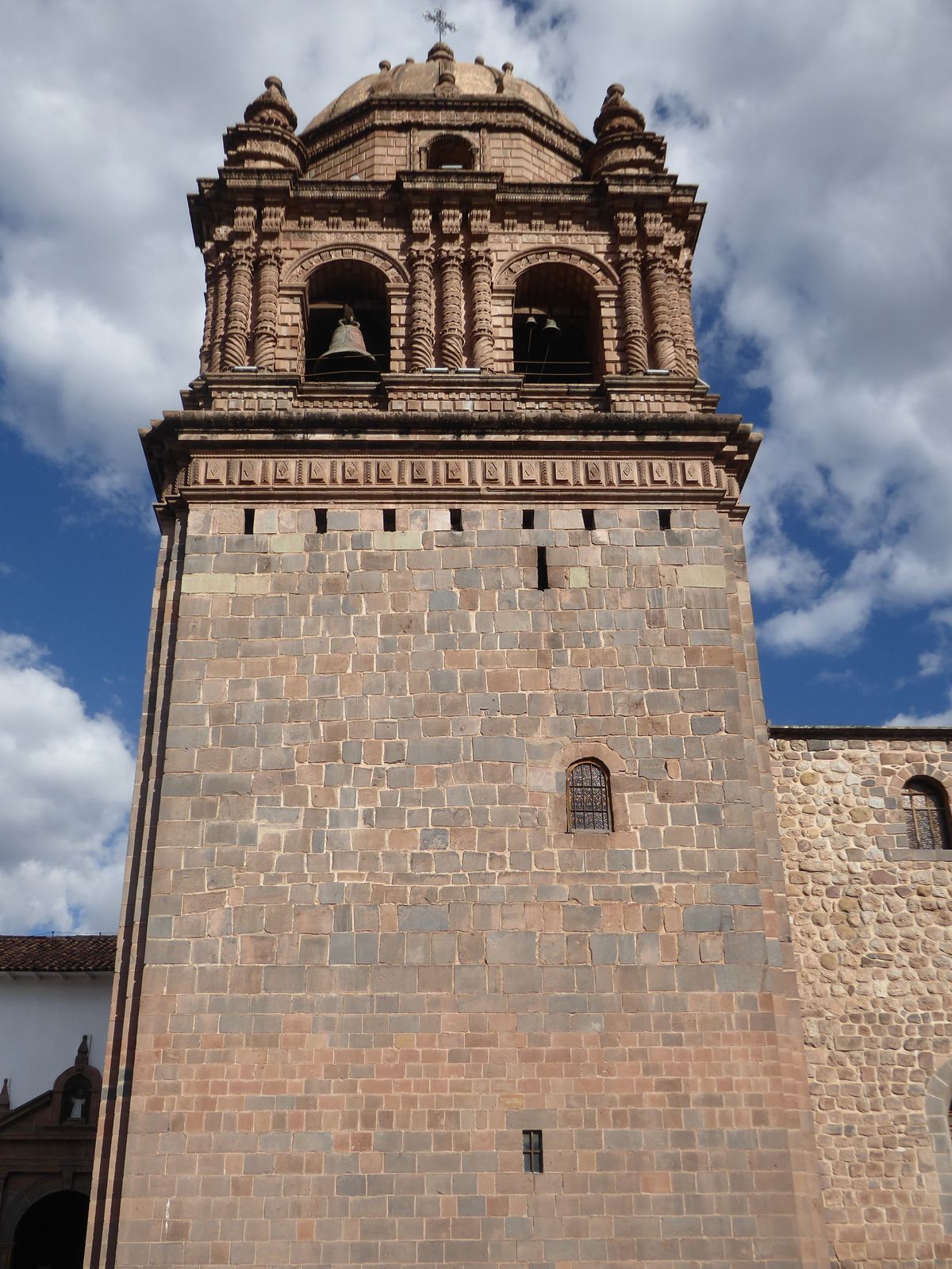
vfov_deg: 51.4
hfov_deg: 39.7
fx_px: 1320
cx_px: 476
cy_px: 634
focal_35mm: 36
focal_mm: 6.3
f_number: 3.7
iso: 80
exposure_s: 1/1000
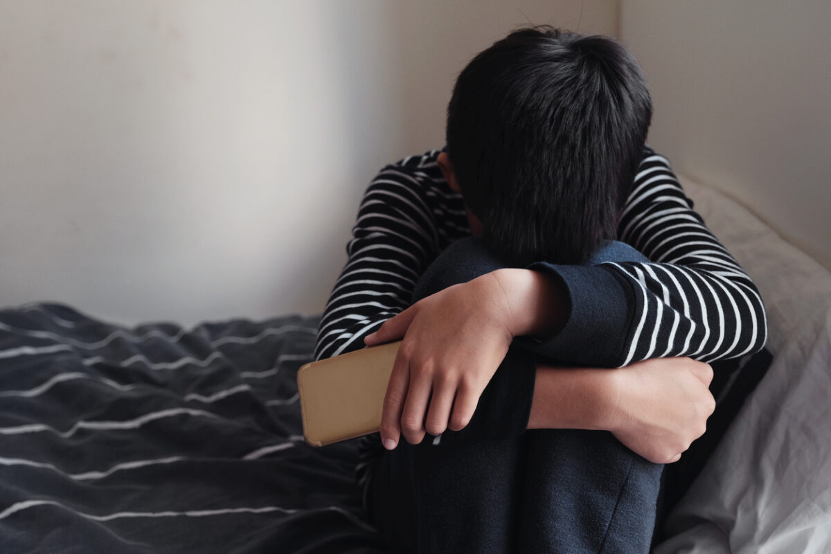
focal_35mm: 44
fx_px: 1016
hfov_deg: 44.5
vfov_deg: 30.5
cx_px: 416
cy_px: 277
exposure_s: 1/45
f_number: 2.8
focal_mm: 29.2
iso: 800
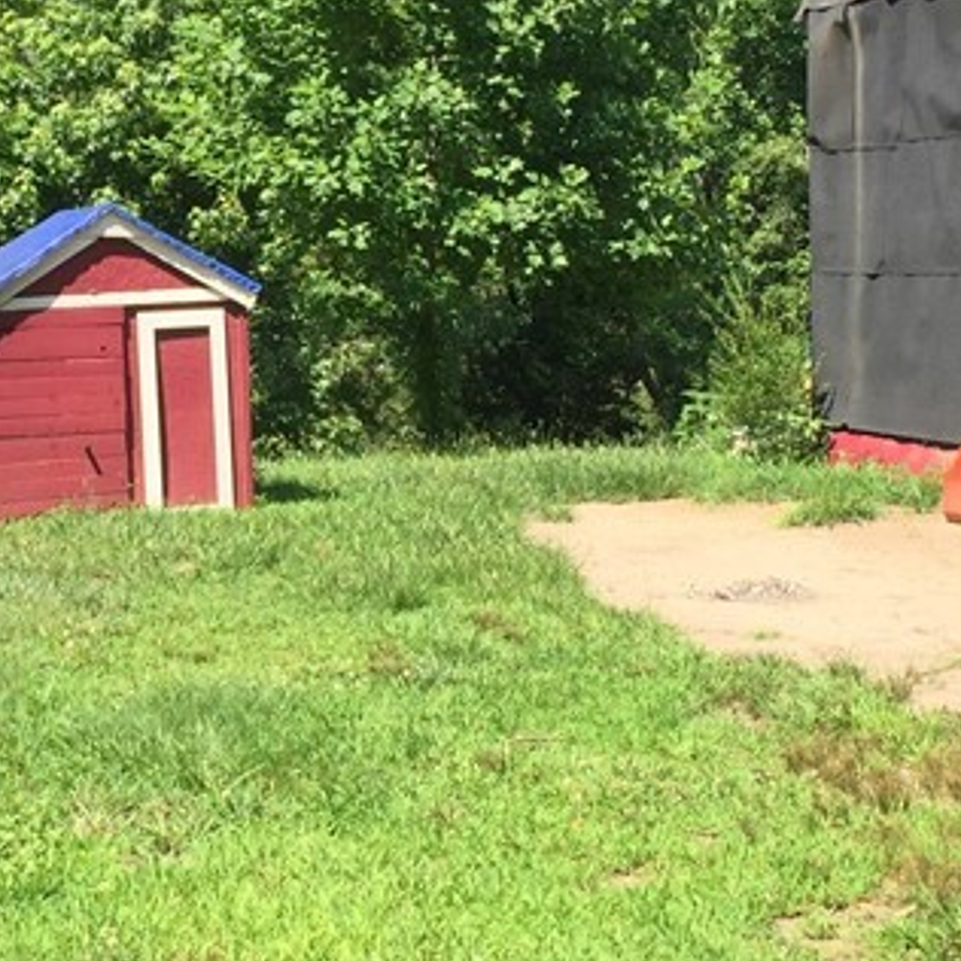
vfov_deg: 20.9
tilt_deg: -3.0
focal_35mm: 83
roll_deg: -1.7
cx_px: 219
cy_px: 380
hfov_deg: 20.7
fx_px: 2607
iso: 32
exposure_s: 1/942
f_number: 2.2
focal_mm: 4.15
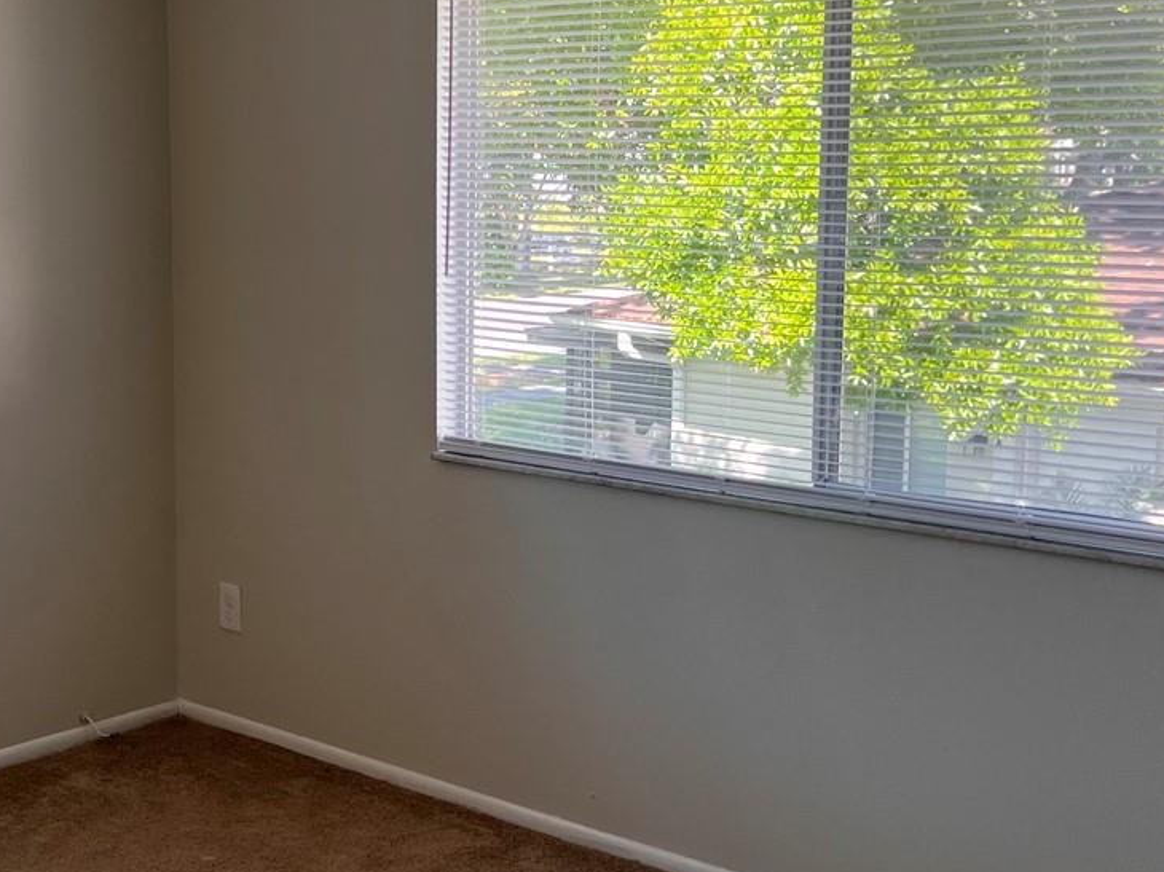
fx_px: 1916
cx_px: 212
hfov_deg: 32.7
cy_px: 411
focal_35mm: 57
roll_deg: +1.0
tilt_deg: -7.9
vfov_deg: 25.6
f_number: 1.5
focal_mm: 5.7
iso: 40
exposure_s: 1/197
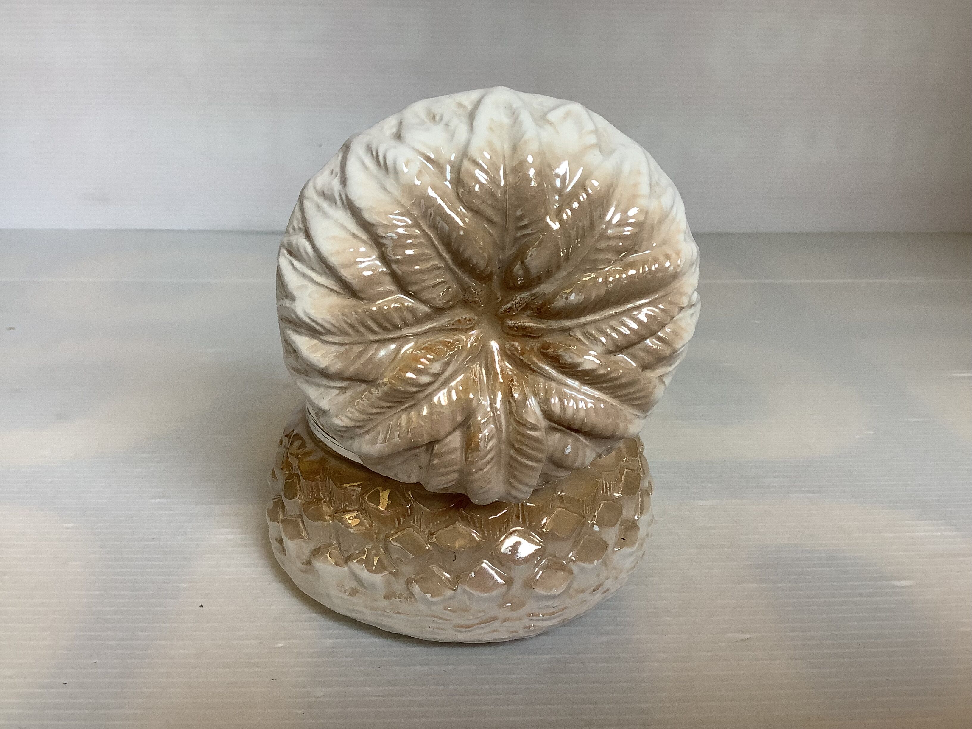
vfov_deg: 45.4
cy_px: 364
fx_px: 870
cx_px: 486
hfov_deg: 58.4
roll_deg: -0.1
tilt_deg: -22.5
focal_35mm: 31
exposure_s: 1/60
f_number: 2.4
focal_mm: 3.3
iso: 80
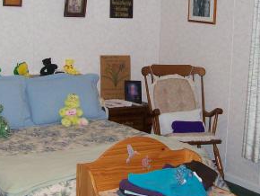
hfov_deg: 27.0
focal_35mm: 72
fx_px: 541
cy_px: 52
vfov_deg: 20.3
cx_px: 135
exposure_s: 1/64
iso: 200
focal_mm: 6
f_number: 2.7
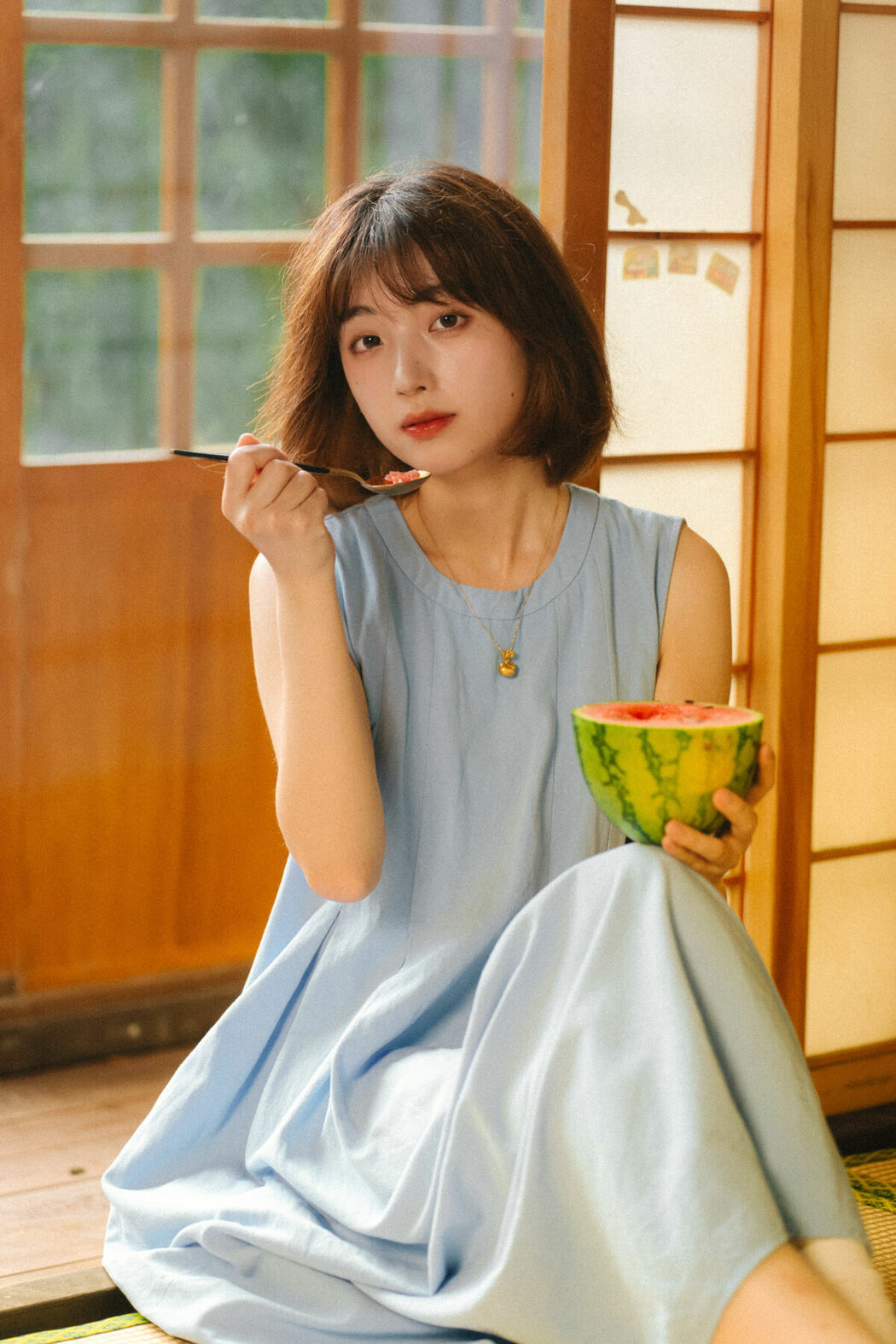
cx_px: 448
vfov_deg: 20.2
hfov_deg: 13.6
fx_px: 3770
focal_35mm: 101
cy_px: 672
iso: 400
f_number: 2.8
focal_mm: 101
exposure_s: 1/400
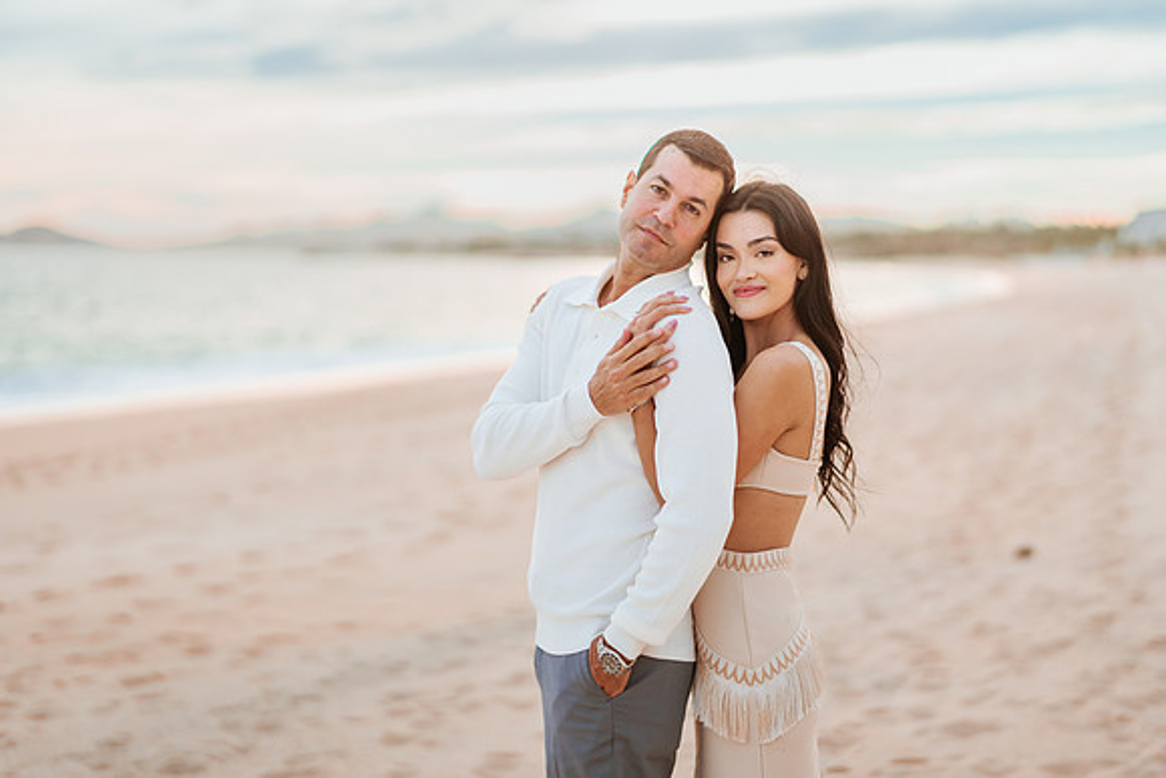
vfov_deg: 22.4
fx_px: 1966
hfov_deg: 33.0
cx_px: 598
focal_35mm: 61
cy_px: 389
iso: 250
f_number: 1.4
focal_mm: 58
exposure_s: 1/6400
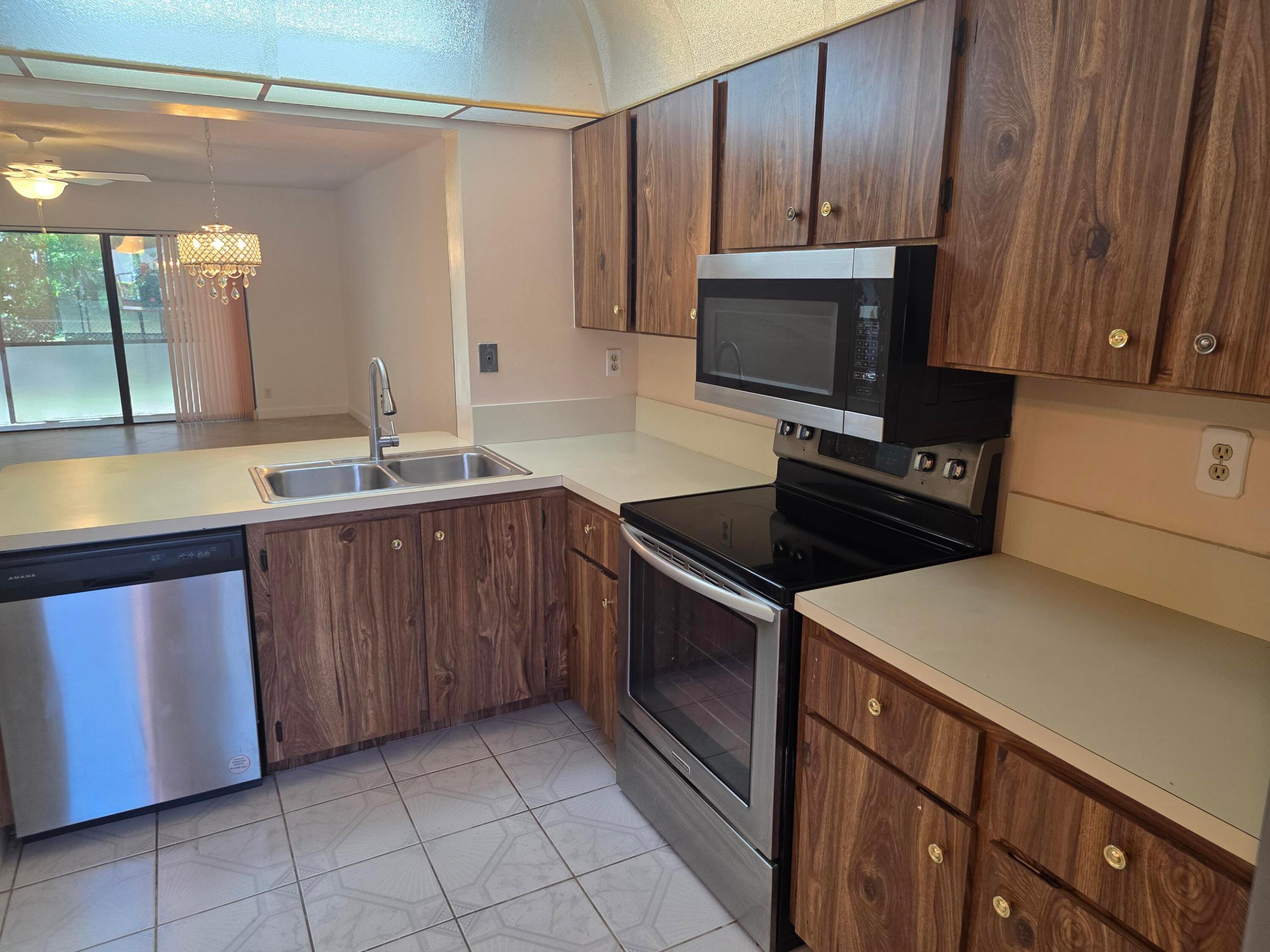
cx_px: 635
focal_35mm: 23
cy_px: 476
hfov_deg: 73.9
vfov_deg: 58.9
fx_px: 844
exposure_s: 1/120
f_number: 1.7
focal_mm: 6.25
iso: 200
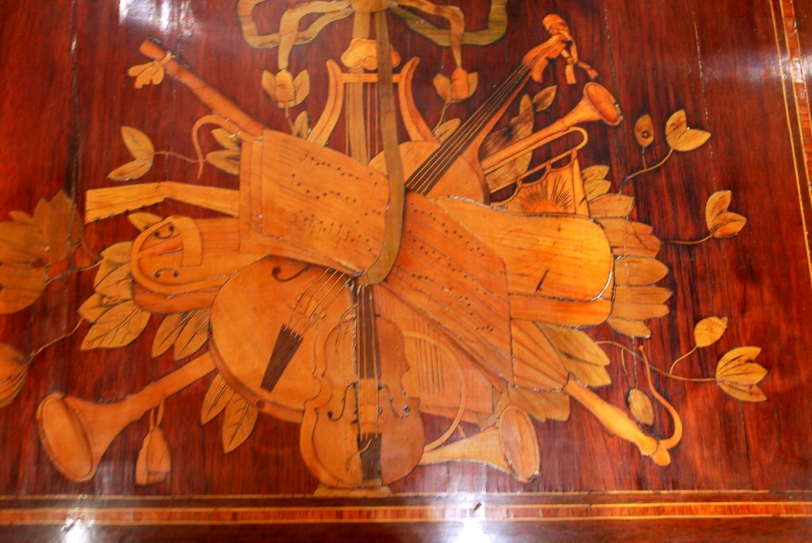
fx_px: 1016
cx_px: 406
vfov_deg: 29.9
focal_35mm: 45
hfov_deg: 43.6
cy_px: 272
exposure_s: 1/8
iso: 100
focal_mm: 30
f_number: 4.8
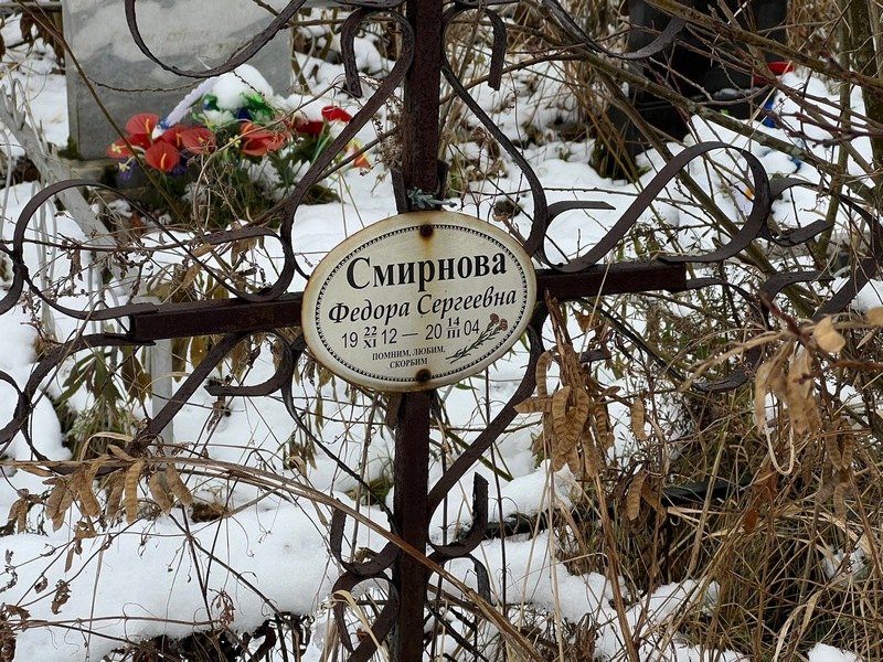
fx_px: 1964
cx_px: 442
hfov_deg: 25.3
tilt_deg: -18.2
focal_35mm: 77
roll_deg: -0.1
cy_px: 331
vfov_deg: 19.1
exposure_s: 1/99
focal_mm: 9
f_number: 2.8
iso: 64
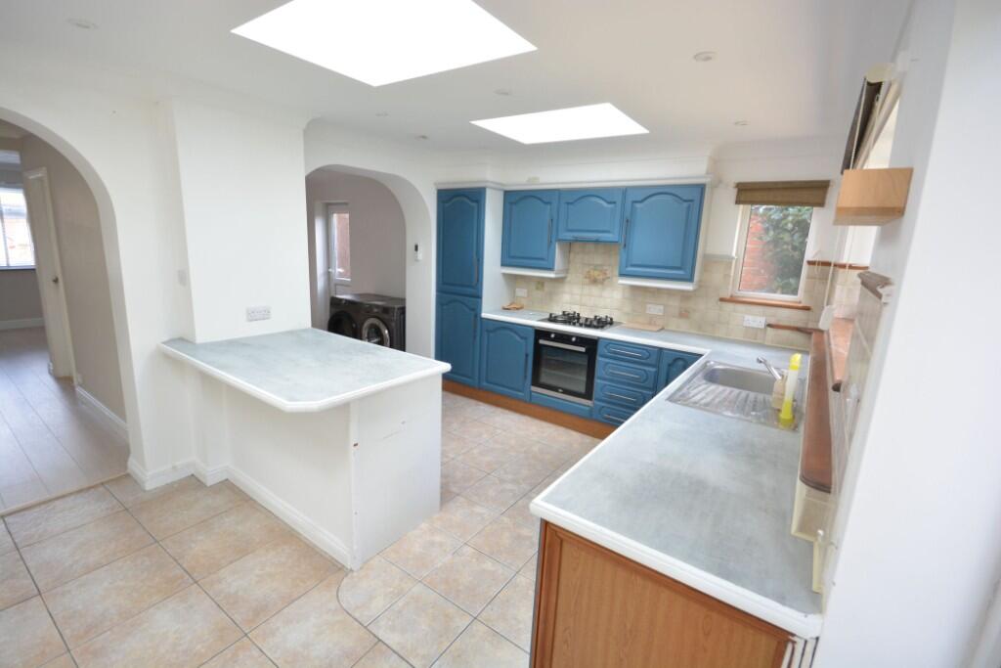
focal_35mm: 15
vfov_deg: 77.3
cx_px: 500
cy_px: 334
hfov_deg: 100.4
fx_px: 417
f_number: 8
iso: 400
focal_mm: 10
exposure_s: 1/20
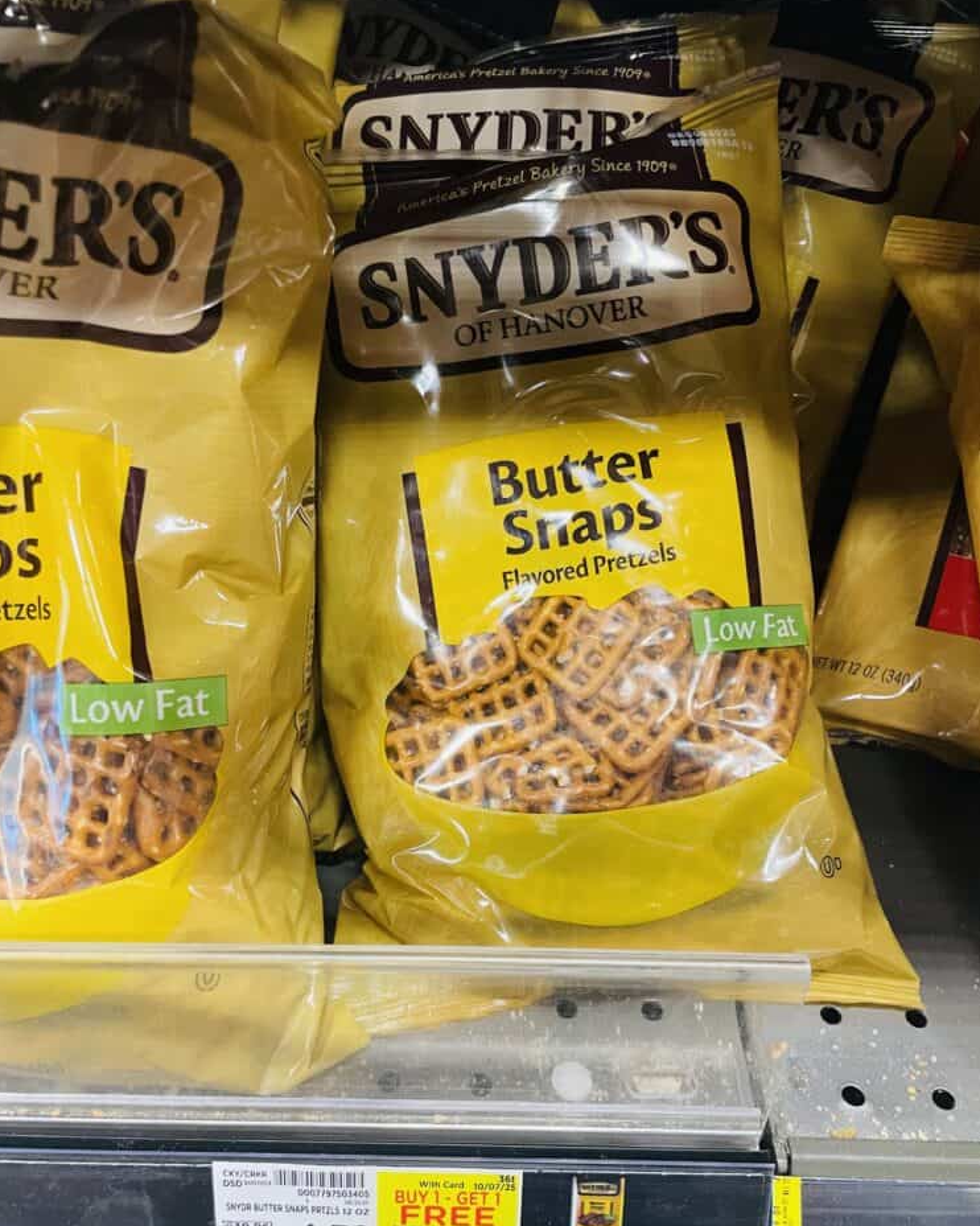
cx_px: 482
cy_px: 667
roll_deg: -0.7
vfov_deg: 62.1
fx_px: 1015
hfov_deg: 51.5
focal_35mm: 28
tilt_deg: -39.6
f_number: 1.6
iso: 250
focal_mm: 4.2
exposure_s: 1/60
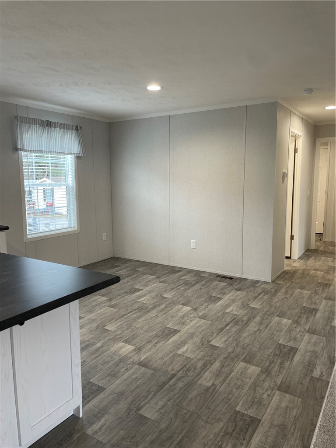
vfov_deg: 67.3
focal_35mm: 26
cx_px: 168
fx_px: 336
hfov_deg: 53.1
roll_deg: +0.2
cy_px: 224
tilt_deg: -6.7
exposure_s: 1/60
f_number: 1.6
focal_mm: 4.2
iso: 64
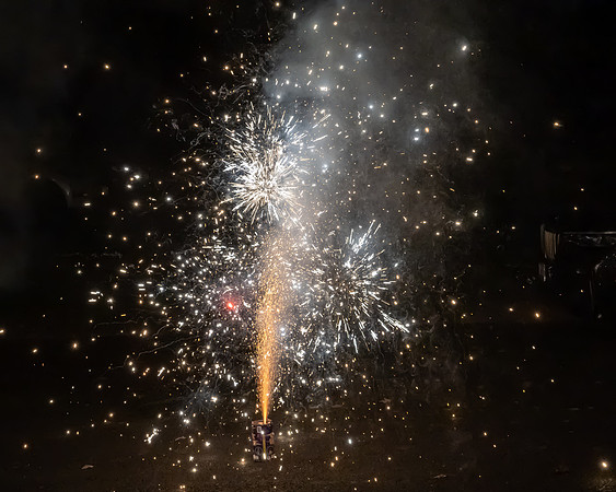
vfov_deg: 29.0
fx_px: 952
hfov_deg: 35.9
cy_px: 253
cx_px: 303
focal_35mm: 52
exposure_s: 1/250
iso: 6400
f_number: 7.1
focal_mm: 30
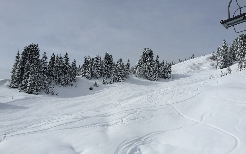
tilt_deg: +7.6
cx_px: 122
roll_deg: -4.6
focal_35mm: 31
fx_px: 208
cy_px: 90
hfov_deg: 61.2
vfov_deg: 40.5
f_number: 2.2
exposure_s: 1/6623
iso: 32
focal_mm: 4.15
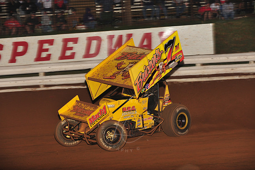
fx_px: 885
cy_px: 85
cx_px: 128
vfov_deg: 11.0
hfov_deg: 16.4
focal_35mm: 125
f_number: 6.3
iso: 1000
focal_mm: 125
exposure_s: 1/320
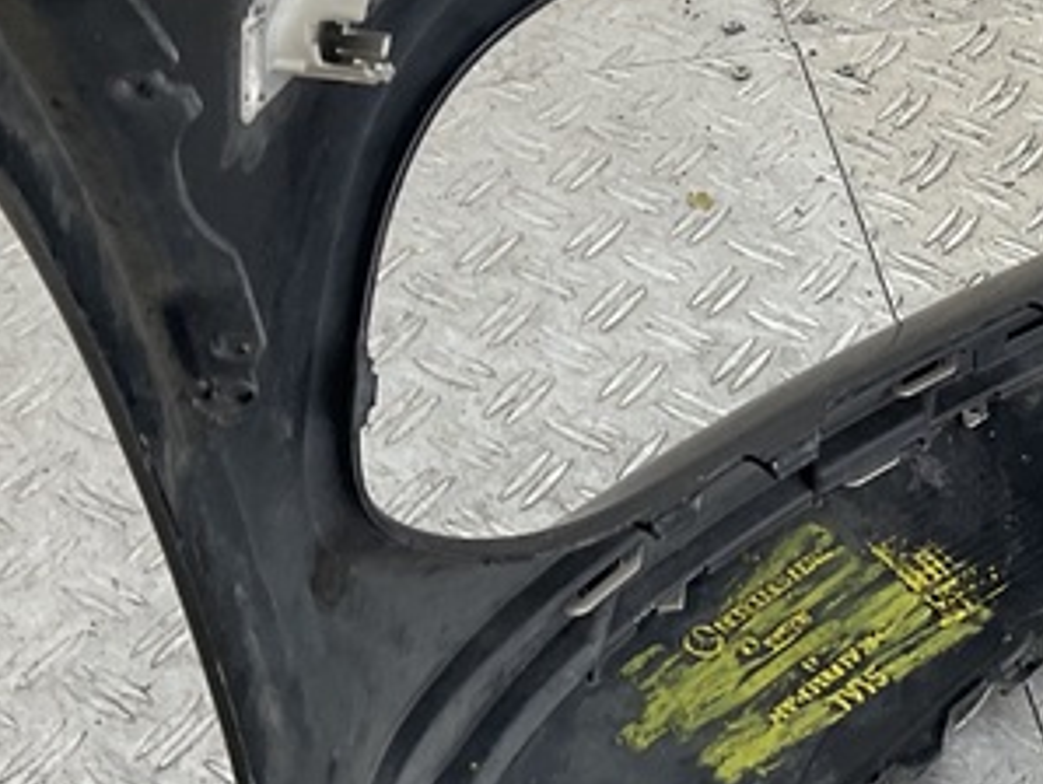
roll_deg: -7.4
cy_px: -60
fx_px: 2955
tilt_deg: -35.9
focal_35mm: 98
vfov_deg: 14.8
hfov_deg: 19.2
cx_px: 1144
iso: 32
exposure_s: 1/120
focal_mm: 3
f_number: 1.8
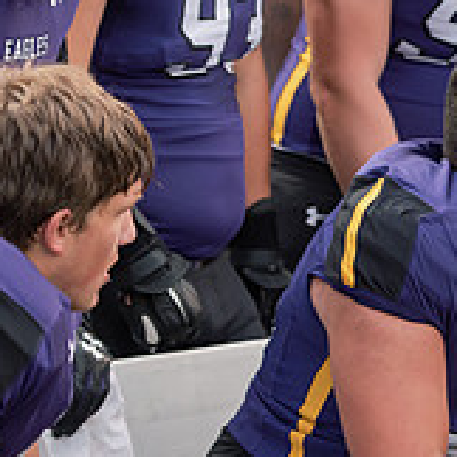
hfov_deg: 5.8
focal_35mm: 299
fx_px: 4466
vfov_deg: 5.9
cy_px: 176
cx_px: 561
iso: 1250
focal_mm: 98
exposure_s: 1/500
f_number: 3.2
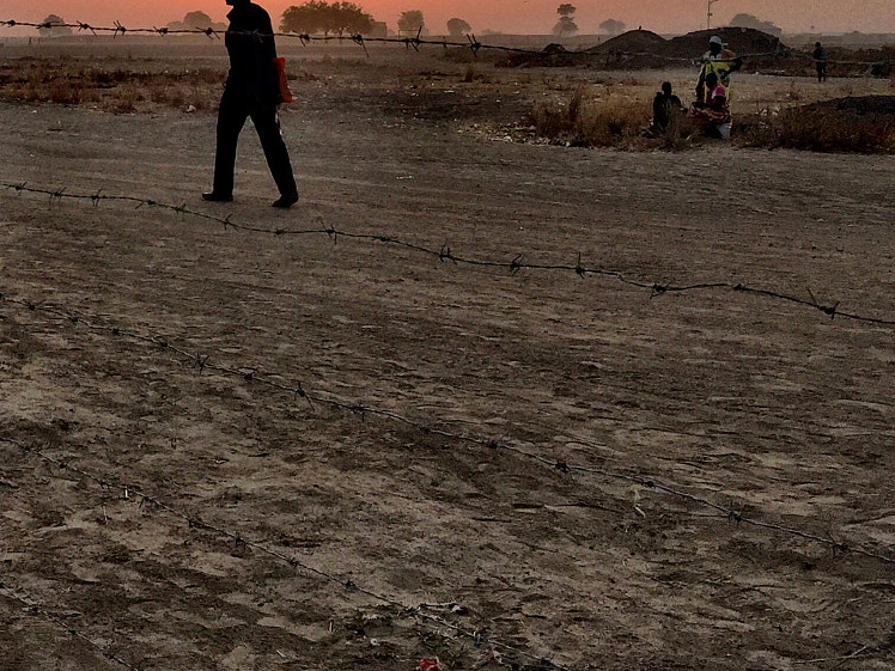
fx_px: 1603
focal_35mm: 62
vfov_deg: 23.1
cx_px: 179
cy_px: 87
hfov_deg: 30.4
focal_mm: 4.15
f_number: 2.2
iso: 32
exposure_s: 1/920
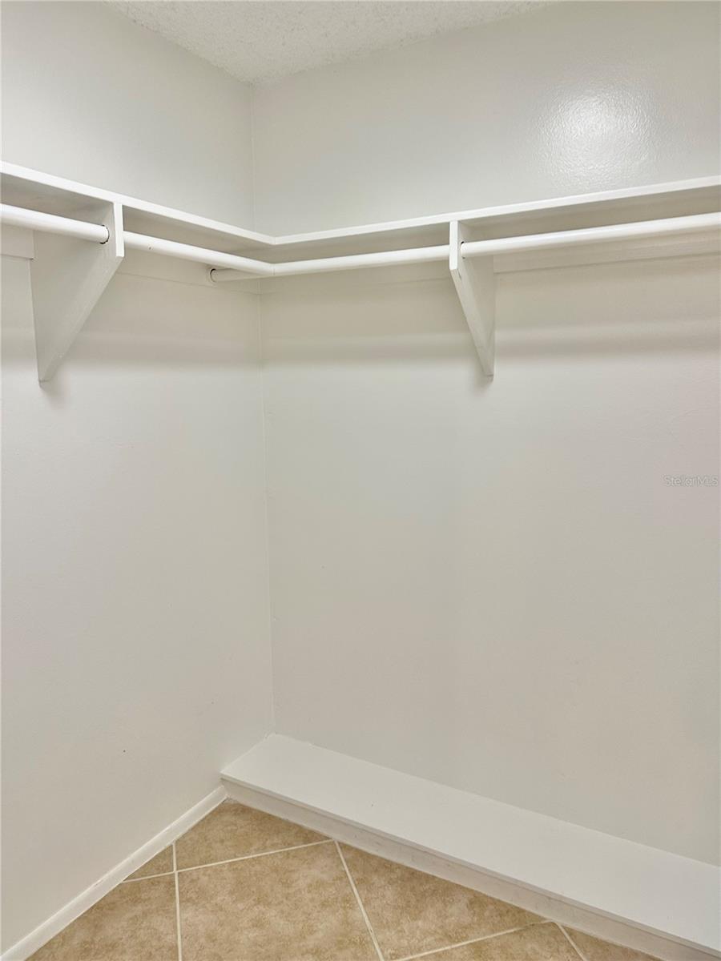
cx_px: 360
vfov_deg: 71.6
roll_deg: +2.1
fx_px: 667
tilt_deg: -9.8
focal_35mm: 24
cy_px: 480
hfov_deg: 56.8
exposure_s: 1/60
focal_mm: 6.86
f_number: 1.78
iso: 125
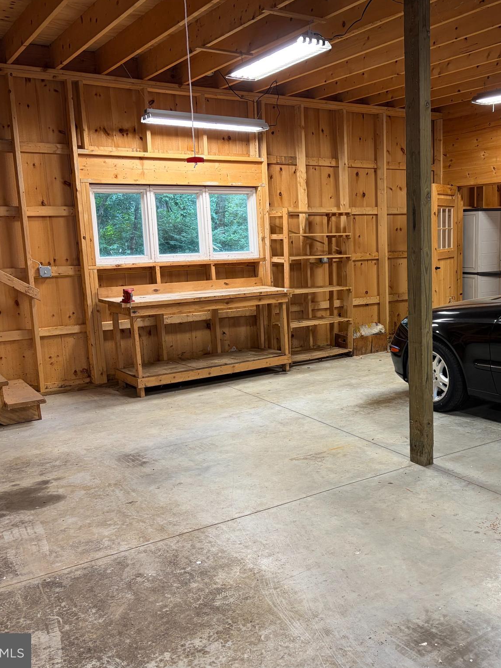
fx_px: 675
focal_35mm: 35
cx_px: 371
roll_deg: +1.4
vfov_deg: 52.6
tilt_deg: -9.1
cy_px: 332
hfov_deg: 39.7
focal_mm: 5.96
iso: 100
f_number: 1.6
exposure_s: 1/60
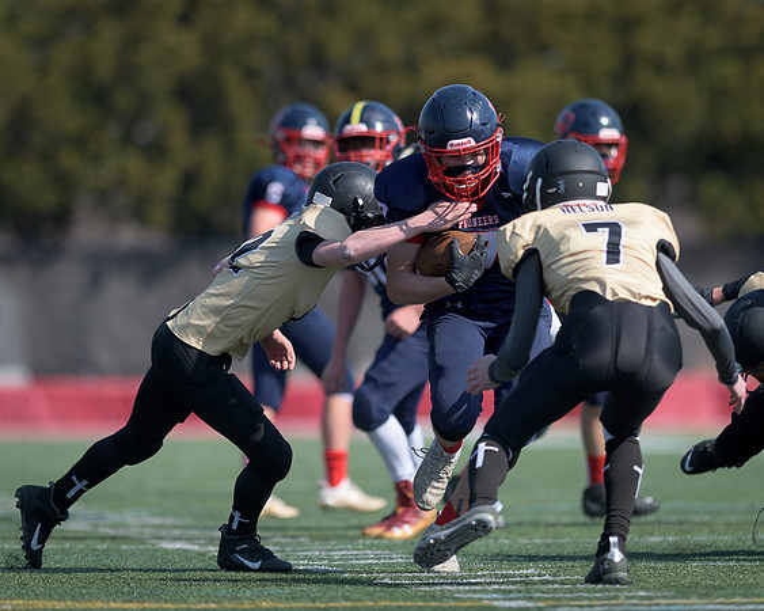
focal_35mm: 429
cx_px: 477
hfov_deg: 4.5
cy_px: 229
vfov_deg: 3.6
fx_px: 9695
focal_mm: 300
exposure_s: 1/3200
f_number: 2.8
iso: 200
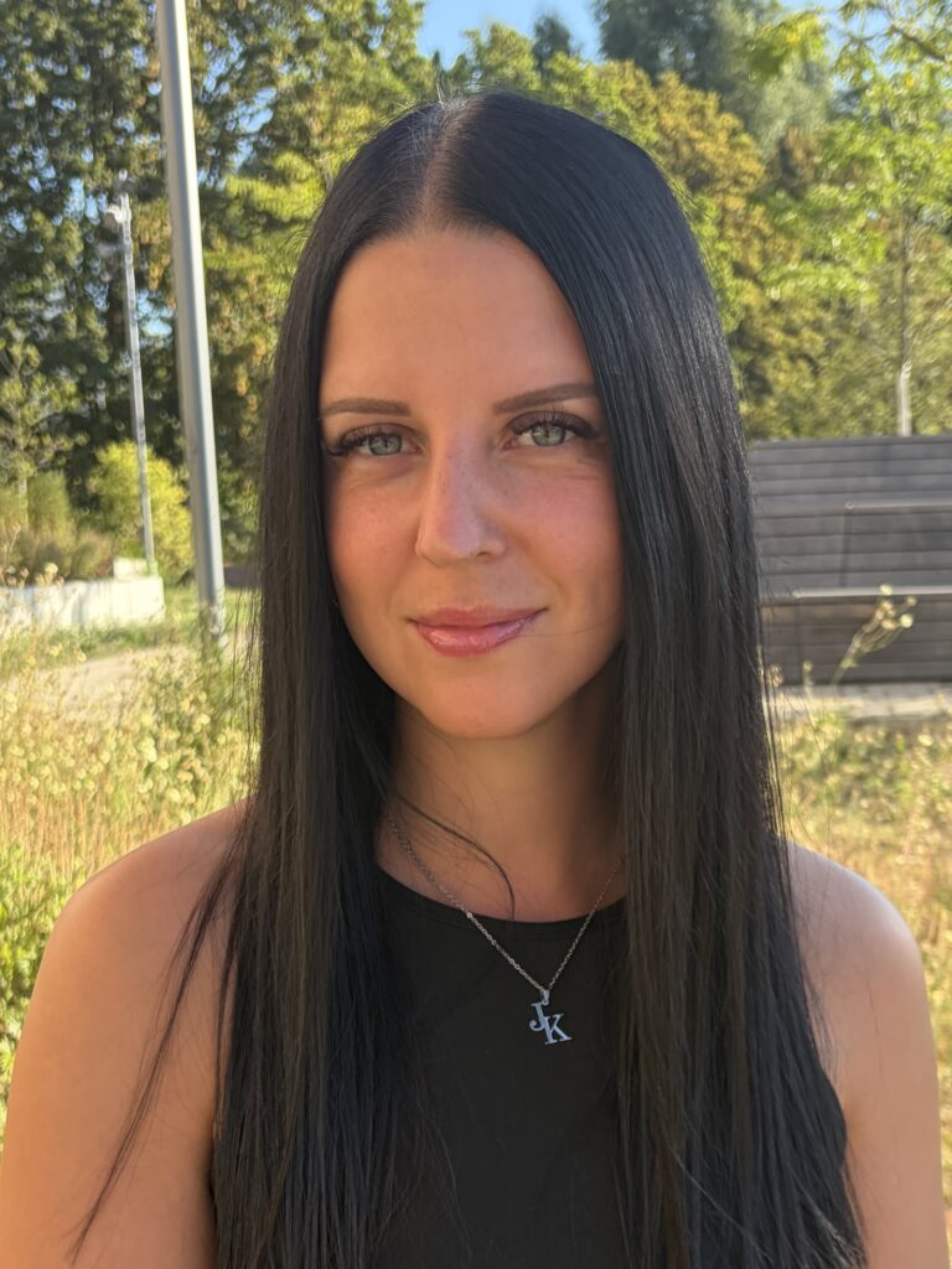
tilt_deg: -13.3
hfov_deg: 53.1
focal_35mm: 26
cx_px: 476
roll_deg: +1.3
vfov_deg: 67.3
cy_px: 634
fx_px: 953
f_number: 1.6
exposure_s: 1/801
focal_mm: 5.96
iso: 64
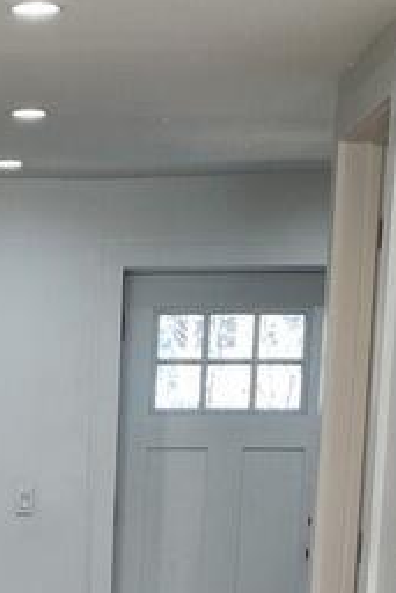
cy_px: 730
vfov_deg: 17.9
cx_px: -236
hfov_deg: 12.0
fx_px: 1779
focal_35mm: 108
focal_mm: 4.25
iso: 64
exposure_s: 1/120
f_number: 1.8
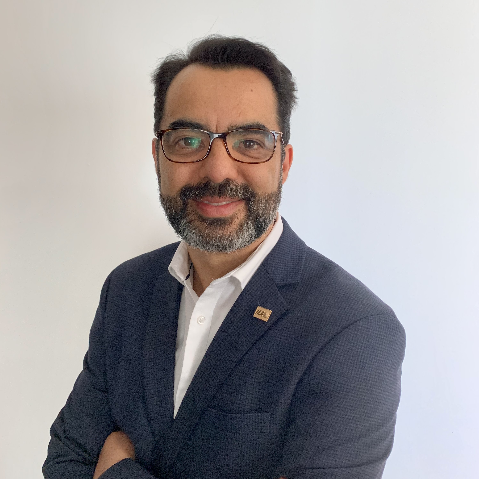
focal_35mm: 31
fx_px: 485
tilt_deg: -10.1
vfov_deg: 52.5
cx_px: 242
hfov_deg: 52.5
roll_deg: +1.2
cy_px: 228
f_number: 1.8
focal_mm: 4.25
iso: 250
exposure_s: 1/60
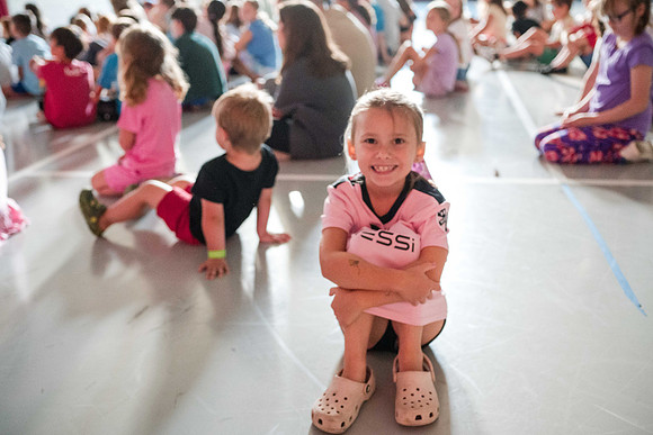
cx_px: 323
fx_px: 663
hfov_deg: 52.4
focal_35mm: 37
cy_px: 212
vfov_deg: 36.4
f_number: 2.8
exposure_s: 1/60
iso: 11400
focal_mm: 35
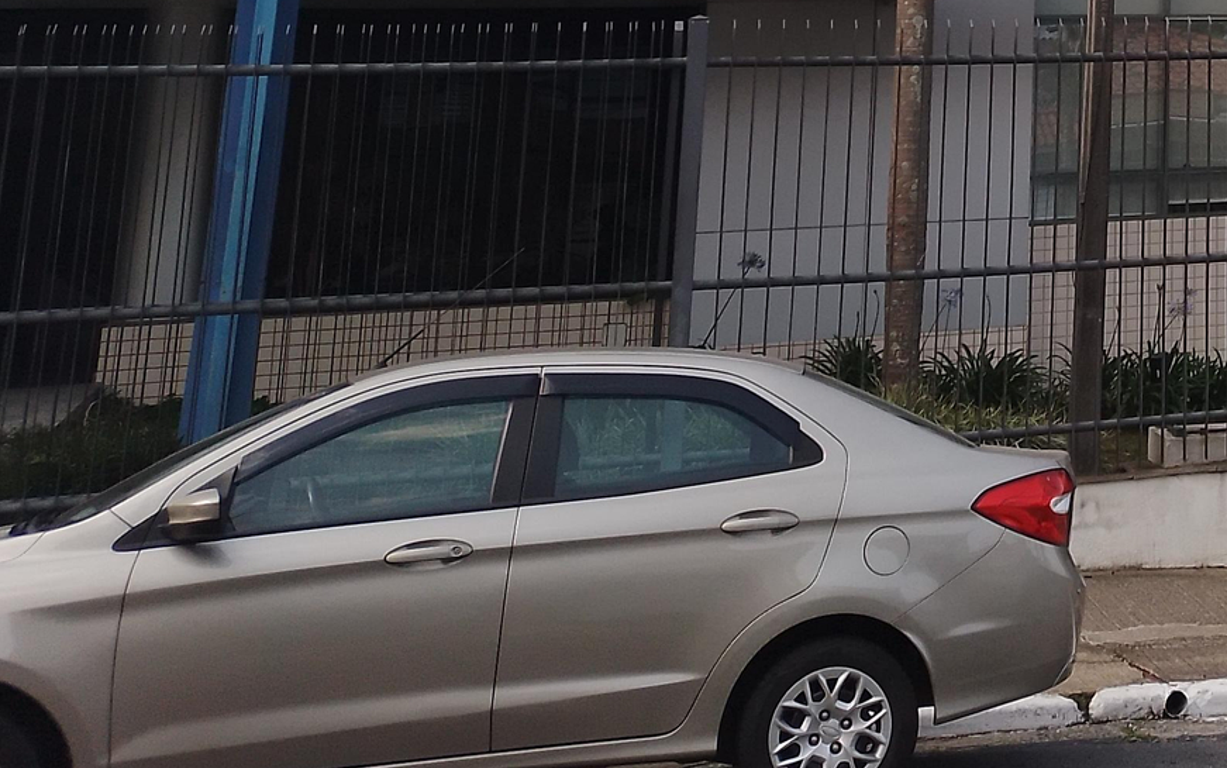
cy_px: -388
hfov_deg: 20.4
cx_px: 1528
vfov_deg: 13.1
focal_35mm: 94
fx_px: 3144
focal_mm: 3.94
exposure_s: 1/500
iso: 50
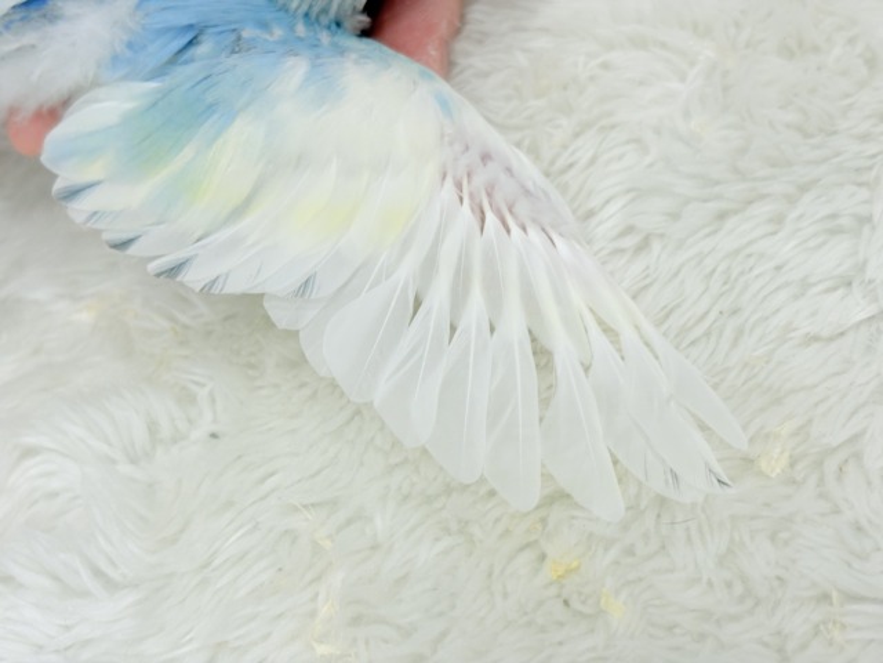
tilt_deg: -52.7
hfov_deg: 36.8
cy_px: 332
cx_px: 442
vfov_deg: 28.0
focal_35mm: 52
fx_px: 1326
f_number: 1.6
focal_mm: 5.96
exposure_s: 1/100
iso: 50
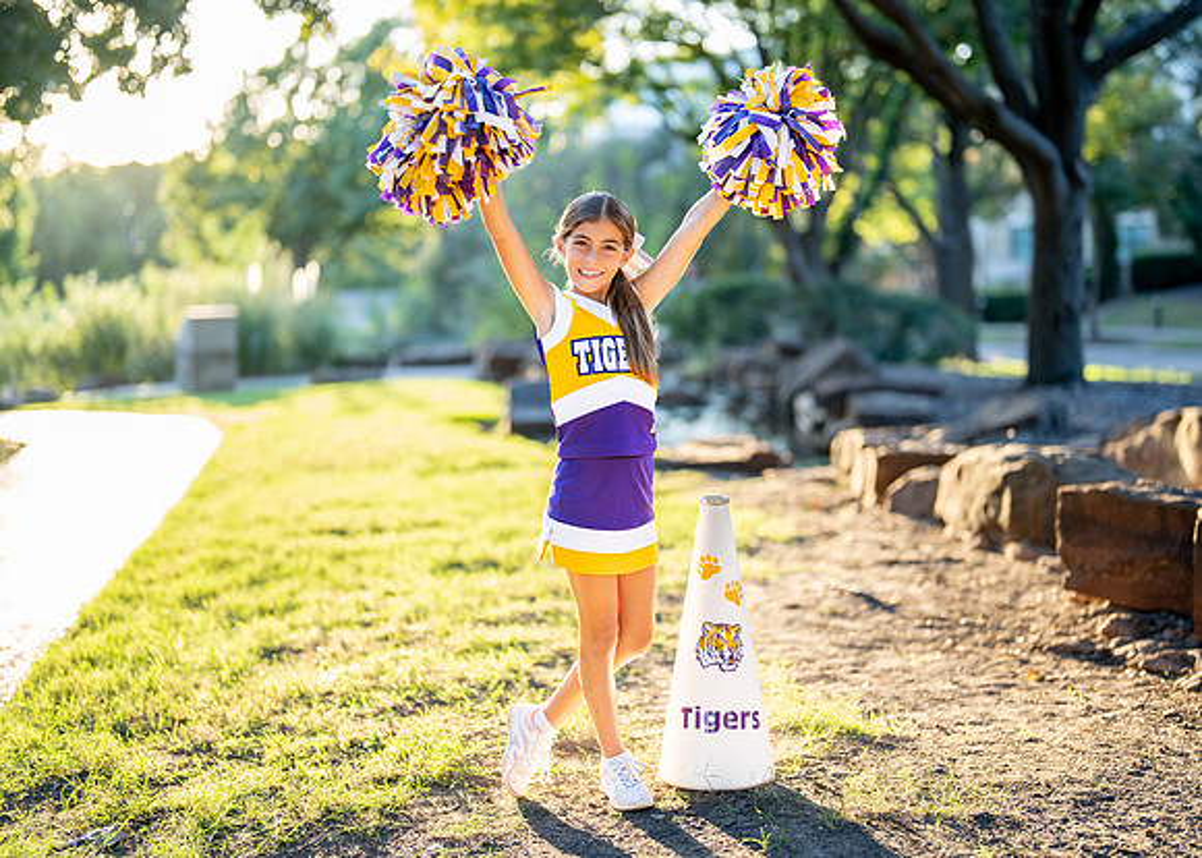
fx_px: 1903
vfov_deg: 25.4
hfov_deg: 35.0
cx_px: 626
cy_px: 428
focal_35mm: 56
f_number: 1.2
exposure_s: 1/640
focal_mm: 50
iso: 250
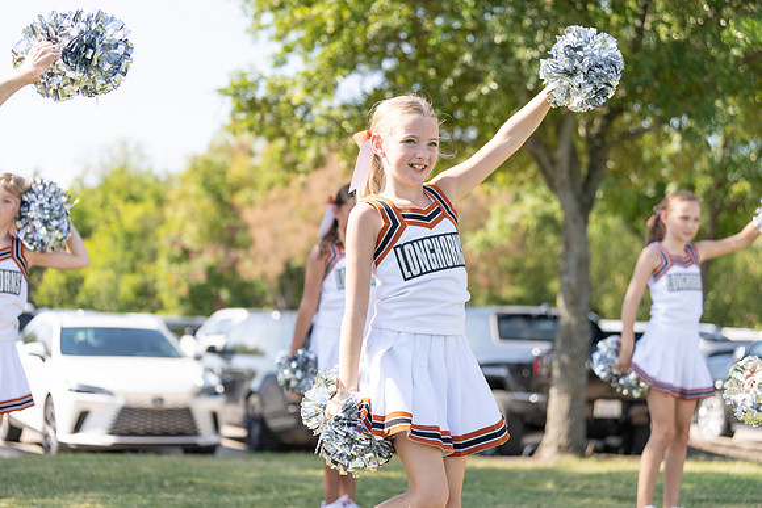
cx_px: 381
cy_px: 254
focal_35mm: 70
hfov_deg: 28.8
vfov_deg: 19.5
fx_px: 1482
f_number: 2.8
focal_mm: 70
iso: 160
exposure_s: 1/1000
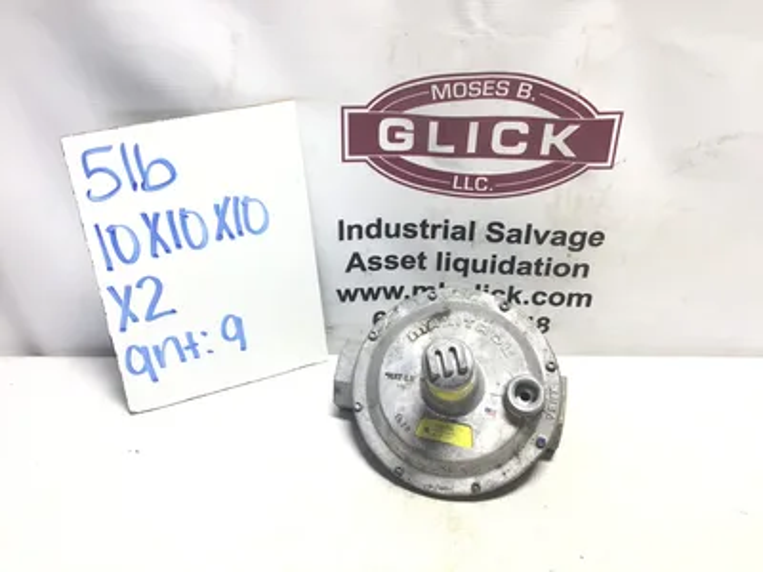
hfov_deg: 58.4
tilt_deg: -33.1
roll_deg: -2.4
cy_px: 286
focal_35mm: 31
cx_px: 382
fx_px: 683
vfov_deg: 45.4
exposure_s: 1/120
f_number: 2.4
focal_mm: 3.3
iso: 32
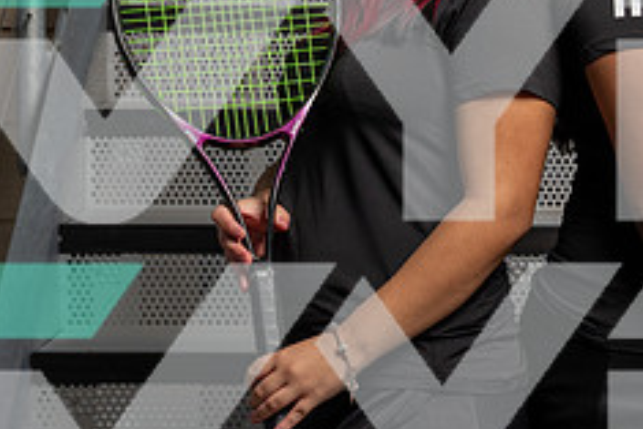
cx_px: 564
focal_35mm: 158
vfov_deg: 8.7
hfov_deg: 12.9
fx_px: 2824
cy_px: 78
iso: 250
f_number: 8
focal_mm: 64
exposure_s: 1/250
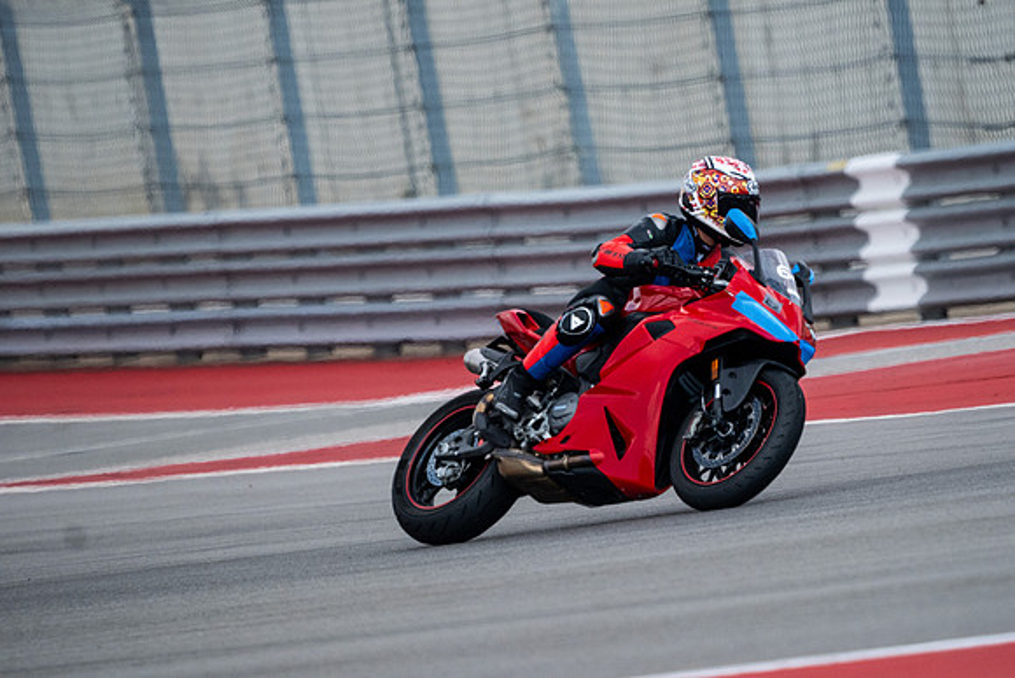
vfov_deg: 1.8
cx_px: 508
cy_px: 339
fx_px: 21150
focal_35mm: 750
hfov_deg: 2.7
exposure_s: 1/4000
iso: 1250
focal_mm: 500
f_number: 5.6
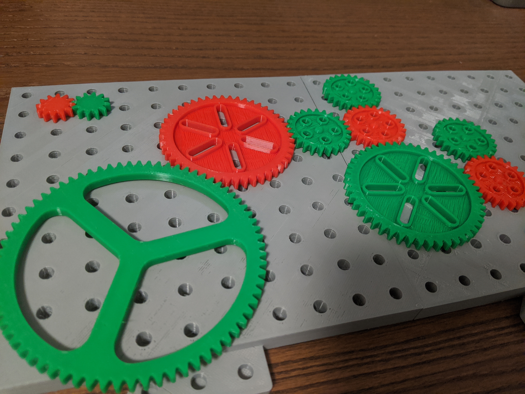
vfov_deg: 51.4
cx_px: 262
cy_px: 197
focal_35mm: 27
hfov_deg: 65.3
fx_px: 409
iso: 626
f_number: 1.8
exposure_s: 1/49.9
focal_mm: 4.44
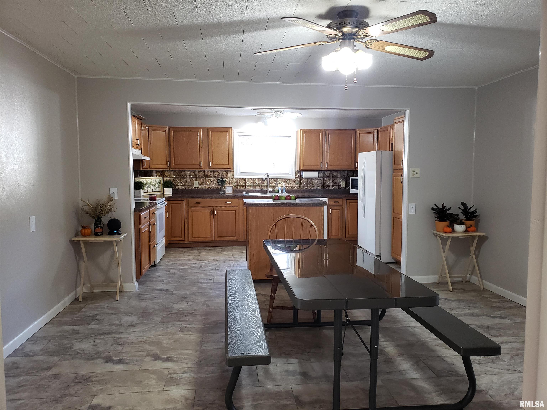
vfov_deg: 53.1
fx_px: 411
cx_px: 274
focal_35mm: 26
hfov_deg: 67.3
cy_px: 205
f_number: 2.4
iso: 320
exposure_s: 1/60
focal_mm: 4.3
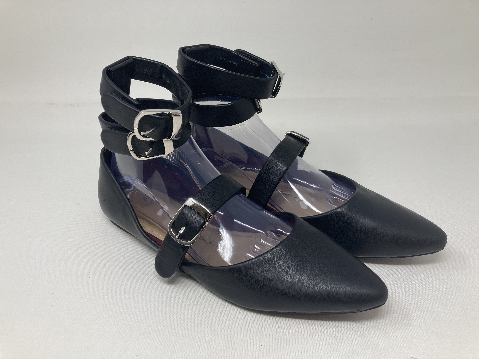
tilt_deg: -35.4
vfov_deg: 49.7
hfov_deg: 63.4
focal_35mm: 28
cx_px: 240
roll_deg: +0.7
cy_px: 180
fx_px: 387
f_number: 1.8
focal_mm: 3.99
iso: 32
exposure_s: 1/121
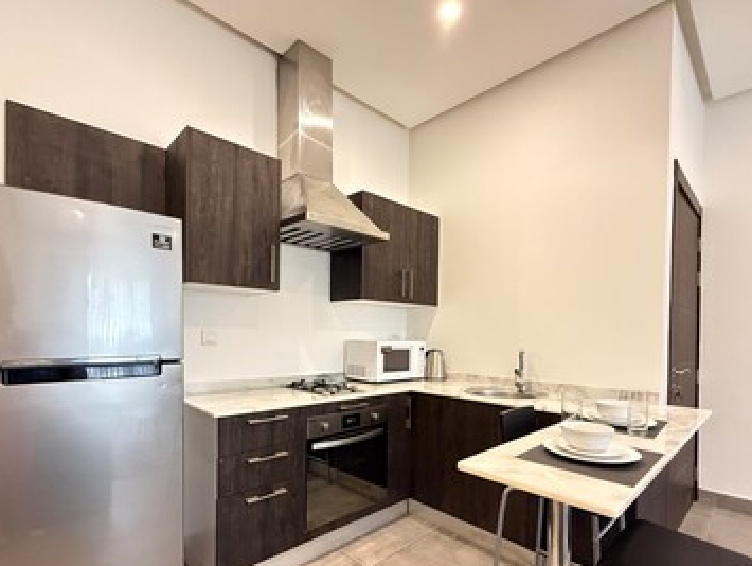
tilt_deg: -0.6
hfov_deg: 87.7
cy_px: 340
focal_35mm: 18
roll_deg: -0.9
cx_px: 384
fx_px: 391
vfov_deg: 70.9
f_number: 2.2
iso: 1000
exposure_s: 1/60
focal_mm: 2.22
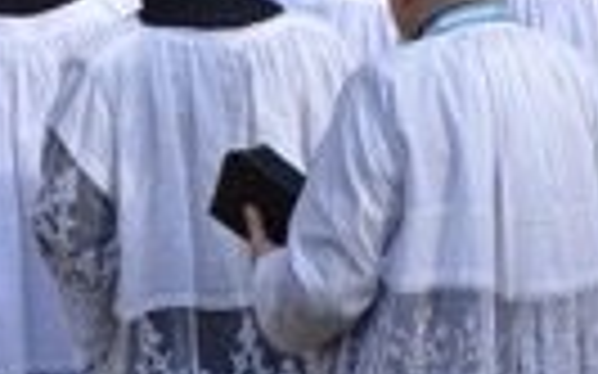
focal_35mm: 130
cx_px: 1025
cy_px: 32
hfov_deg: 14.4
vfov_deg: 10.0
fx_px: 2118
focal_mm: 17
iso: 400
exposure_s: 1/500
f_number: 9
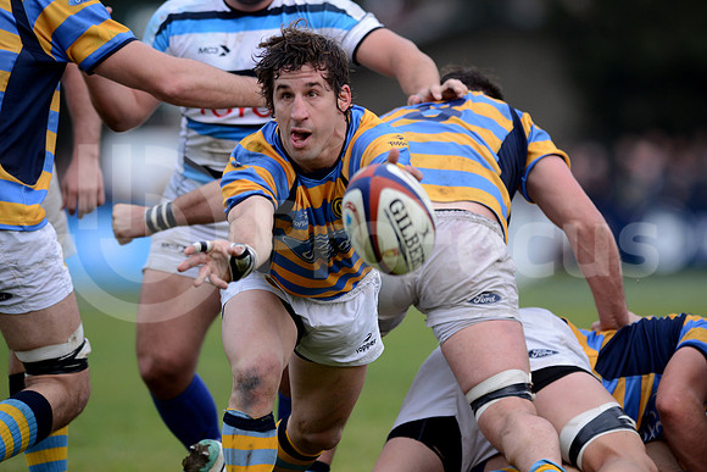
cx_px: 354
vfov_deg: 3.3
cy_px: 236
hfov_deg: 4.9
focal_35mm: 420
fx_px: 8250
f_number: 4
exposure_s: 1/1250
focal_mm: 420
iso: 800
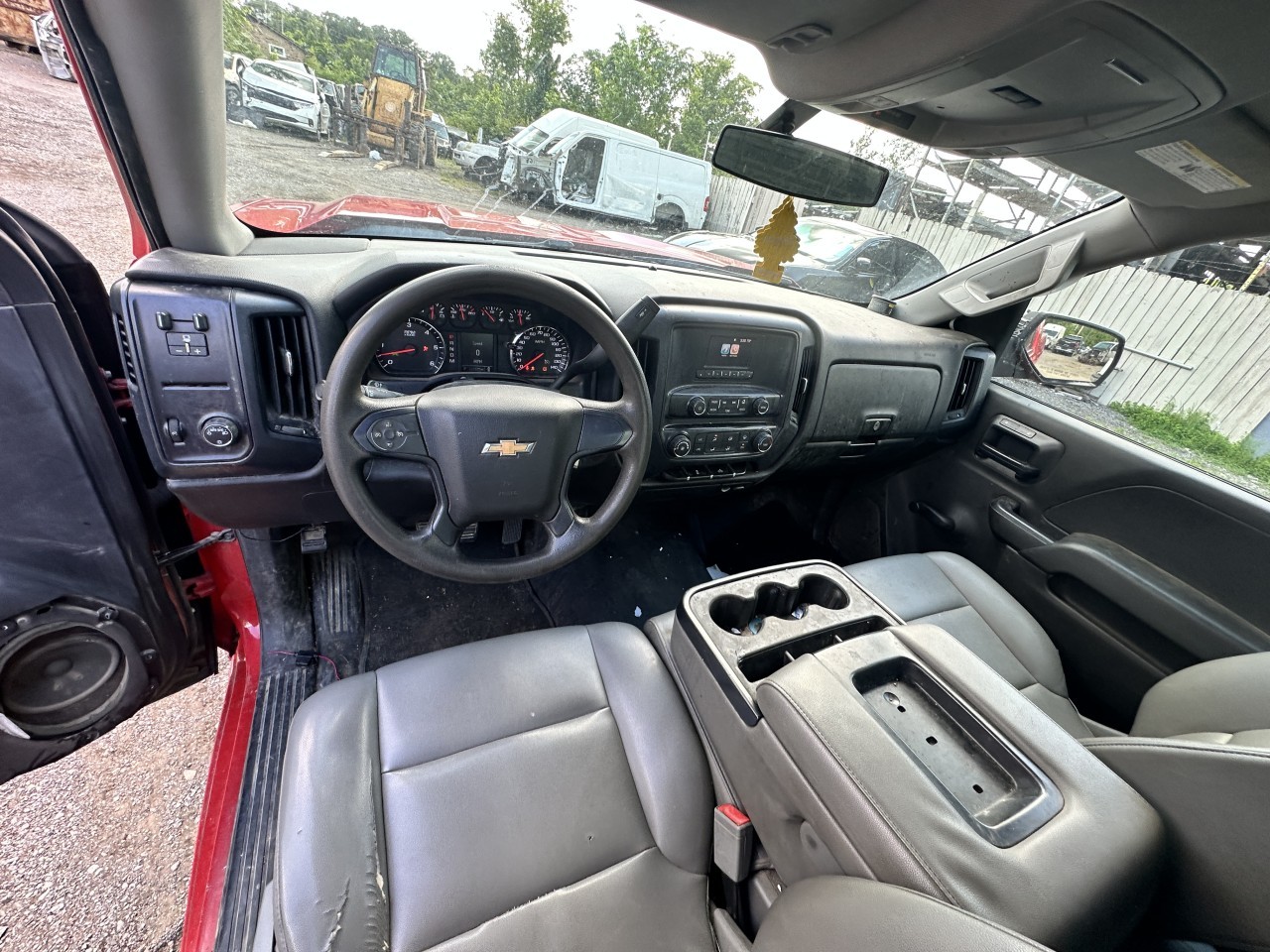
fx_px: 514
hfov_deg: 102.1
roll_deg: -12.8
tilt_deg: -29.8
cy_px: 476
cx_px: 635
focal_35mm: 14
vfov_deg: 85.7
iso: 100
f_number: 2.2
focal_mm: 2.22
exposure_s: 1/99
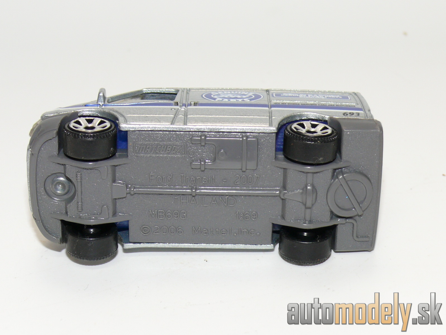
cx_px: 223
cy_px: 168
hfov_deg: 20.2
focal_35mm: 97
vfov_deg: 15.2
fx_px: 1250
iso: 100
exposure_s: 1/30
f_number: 4
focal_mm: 13
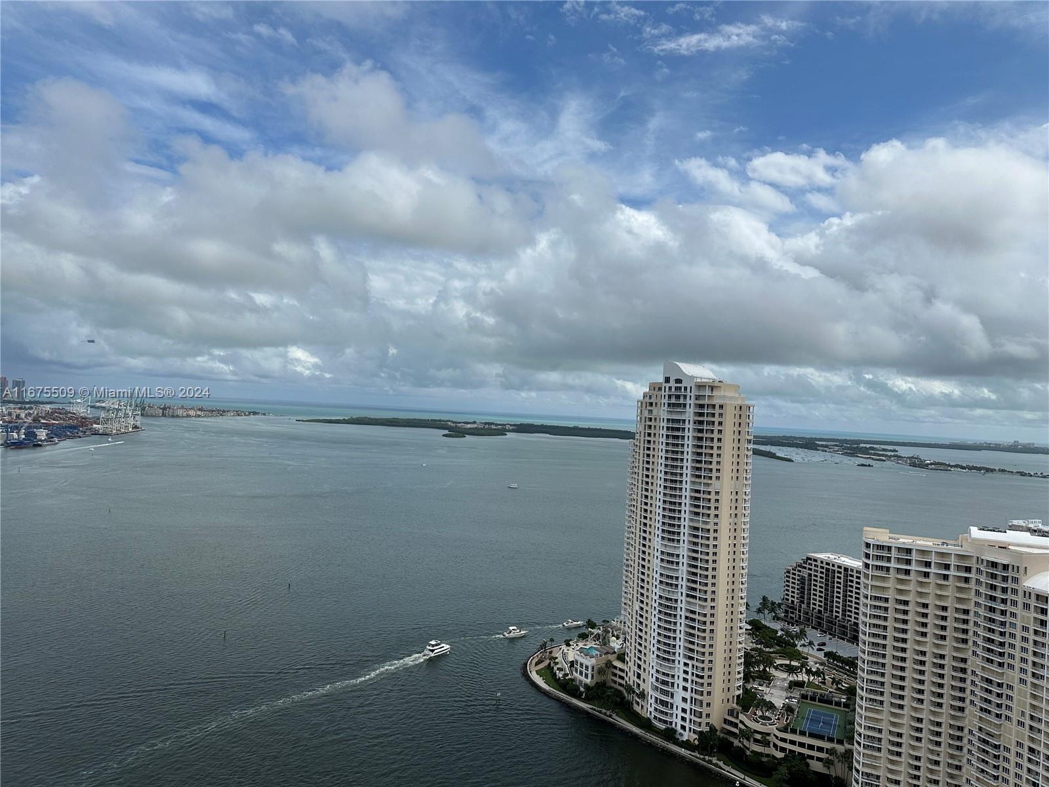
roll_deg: -3.3
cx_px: 524
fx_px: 727
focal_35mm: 24
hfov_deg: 71.6
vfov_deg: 56.8
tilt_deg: +0.7
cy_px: 394
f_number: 1.78
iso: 80
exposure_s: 1/10753
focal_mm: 6.86
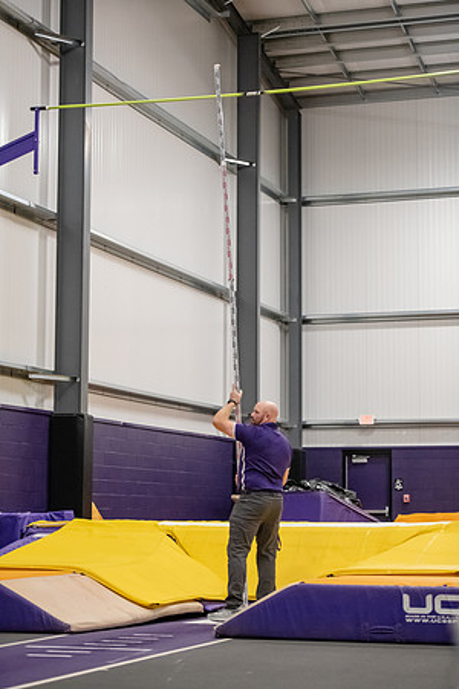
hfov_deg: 16.7
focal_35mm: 82
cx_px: 230
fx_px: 1568
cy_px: 344
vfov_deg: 24.8
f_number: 2.8
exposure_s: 1/640
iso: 6400
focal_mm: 82
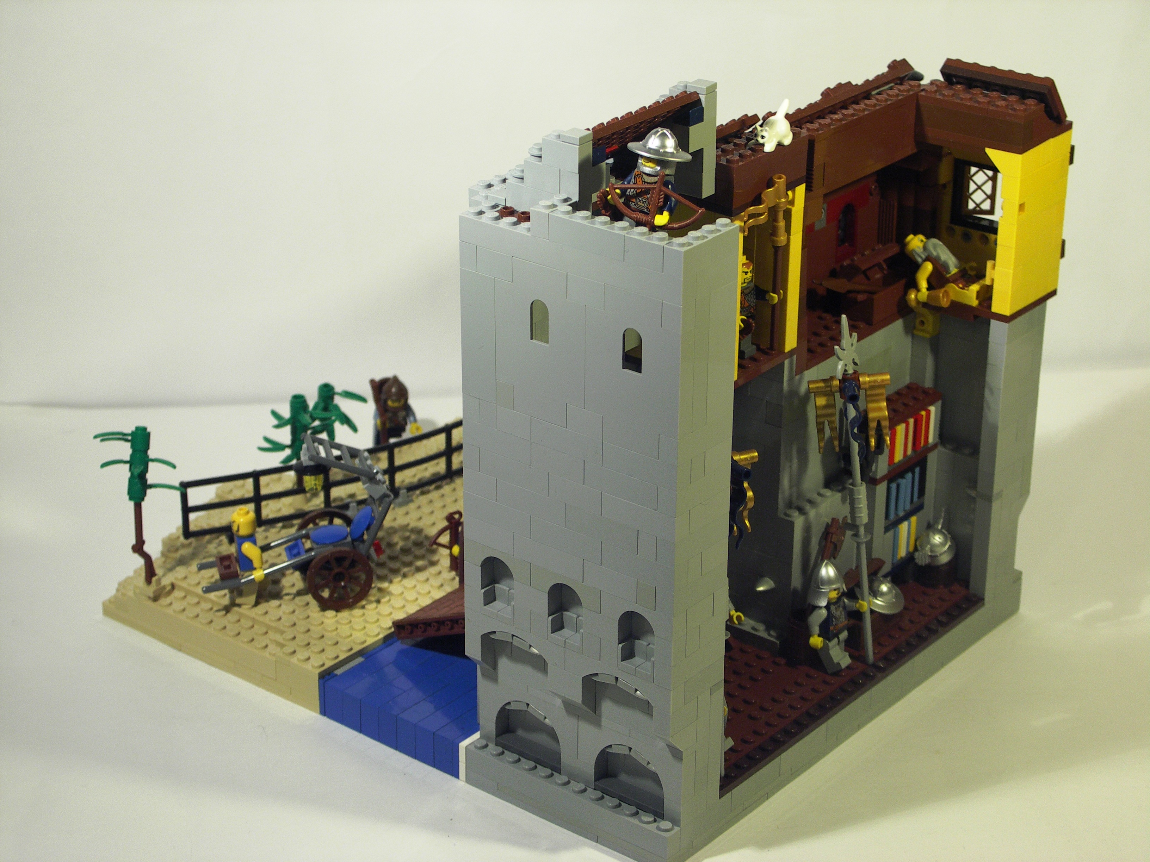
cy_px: 431
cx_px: 575
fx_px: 2359
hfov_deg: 27.4
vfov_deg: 20.7
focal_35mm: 71
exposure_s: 1/15
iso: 160
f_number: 3.2
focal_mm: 18.4
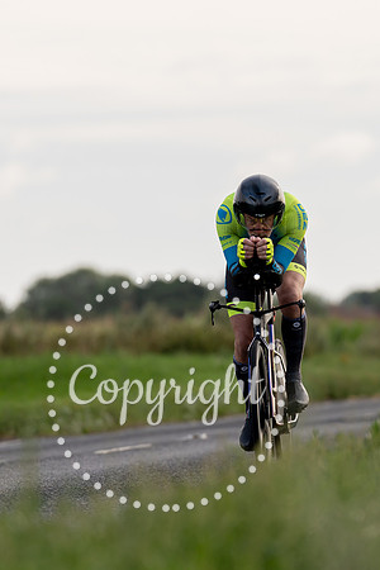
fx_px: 5823
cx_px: 209
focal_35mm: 368
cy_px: 305
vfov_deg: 5.6
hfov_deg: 3.7
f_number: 3.2
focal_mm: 200
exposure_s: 1/1000
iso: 100
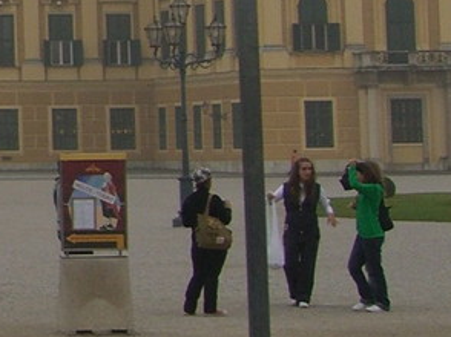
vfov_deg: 7.0
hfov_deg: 8.6
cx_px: -663
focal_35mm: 207
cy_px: -198
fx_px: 2695
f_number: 4
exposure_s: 1/250
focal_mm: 7.9
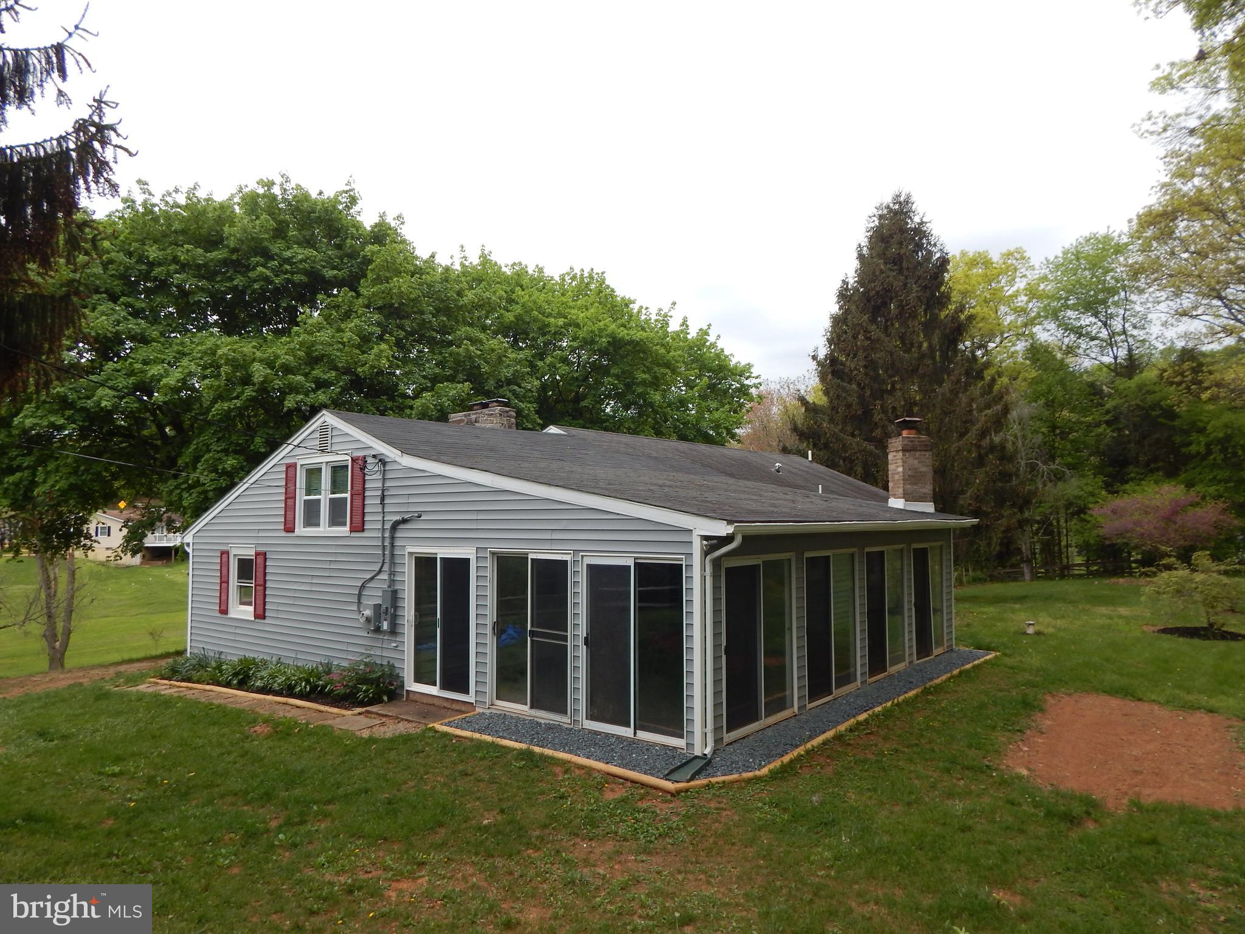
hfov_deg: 76.4
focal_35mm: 22
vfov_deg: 61.1
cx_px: 622
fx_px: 791
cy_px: 467
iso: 125
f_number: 3
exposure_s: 1/640
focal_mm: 4
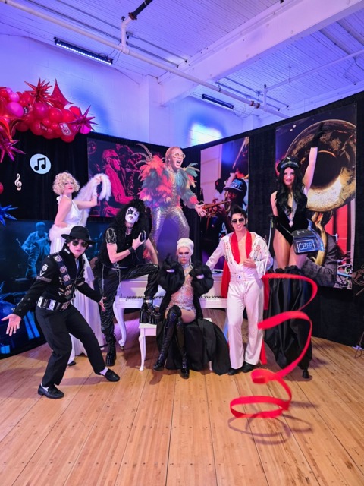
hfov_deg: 58.9
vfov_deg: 73.9
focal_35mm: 23
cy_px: 243
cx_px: 182
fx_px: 322
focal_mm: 6.3
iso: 1250
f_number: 1.7
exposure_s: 1/60
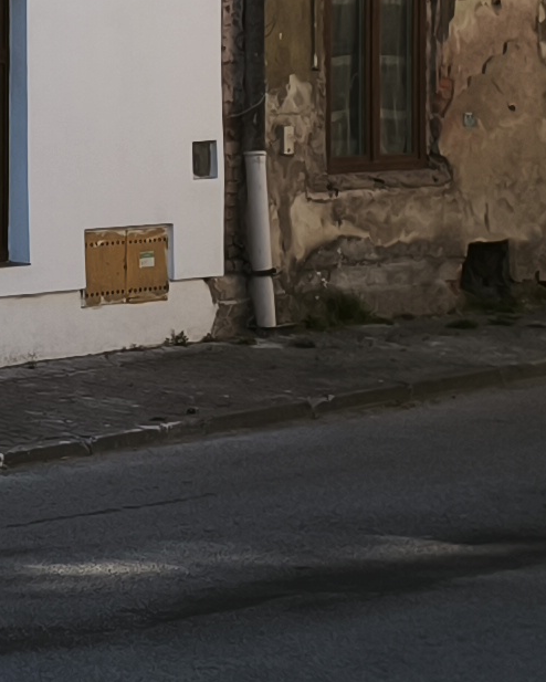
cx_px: -693
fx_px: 3008
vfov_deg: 12.7
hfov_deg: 9.4
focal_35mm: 149
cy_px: -92
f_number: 1.7
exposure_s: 1/1992
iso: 100
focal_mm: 5.35
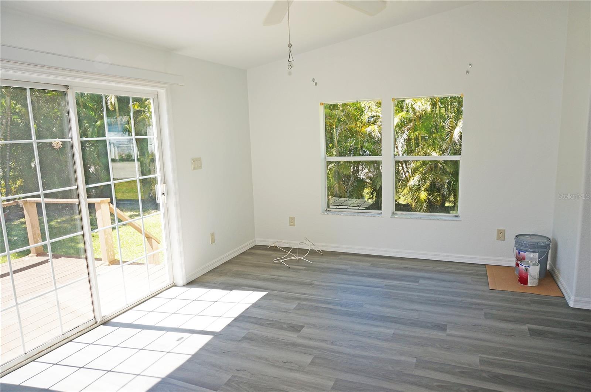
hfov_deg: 73.8
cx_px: 296
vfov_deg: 53.0
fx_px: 393
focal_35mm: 24
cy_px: 196
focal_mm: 16
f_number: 4.5
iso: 100
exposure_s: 1/160
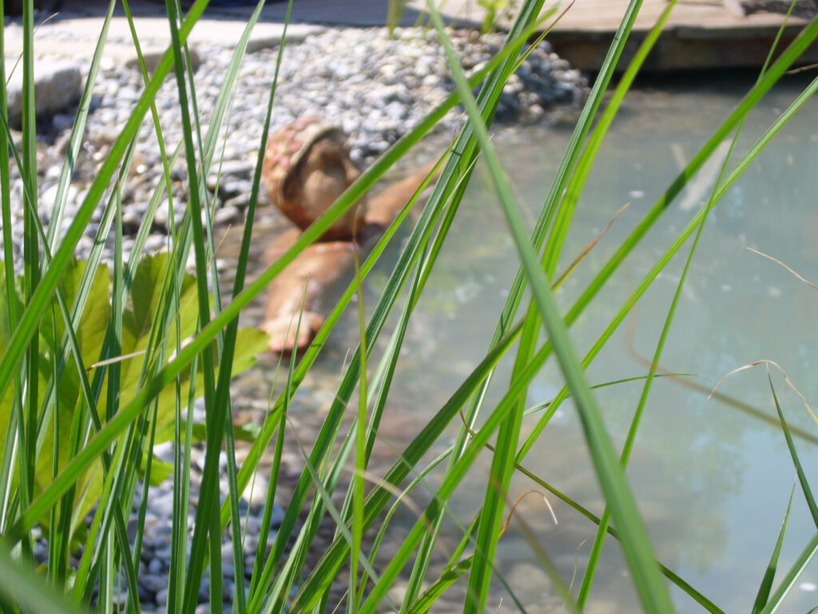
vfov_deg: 17.2
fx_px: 2032
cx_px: 409
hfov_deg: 22.8
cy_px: 307
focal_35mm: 86
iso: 80
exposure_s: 1/250
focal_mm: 14.2
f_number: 5
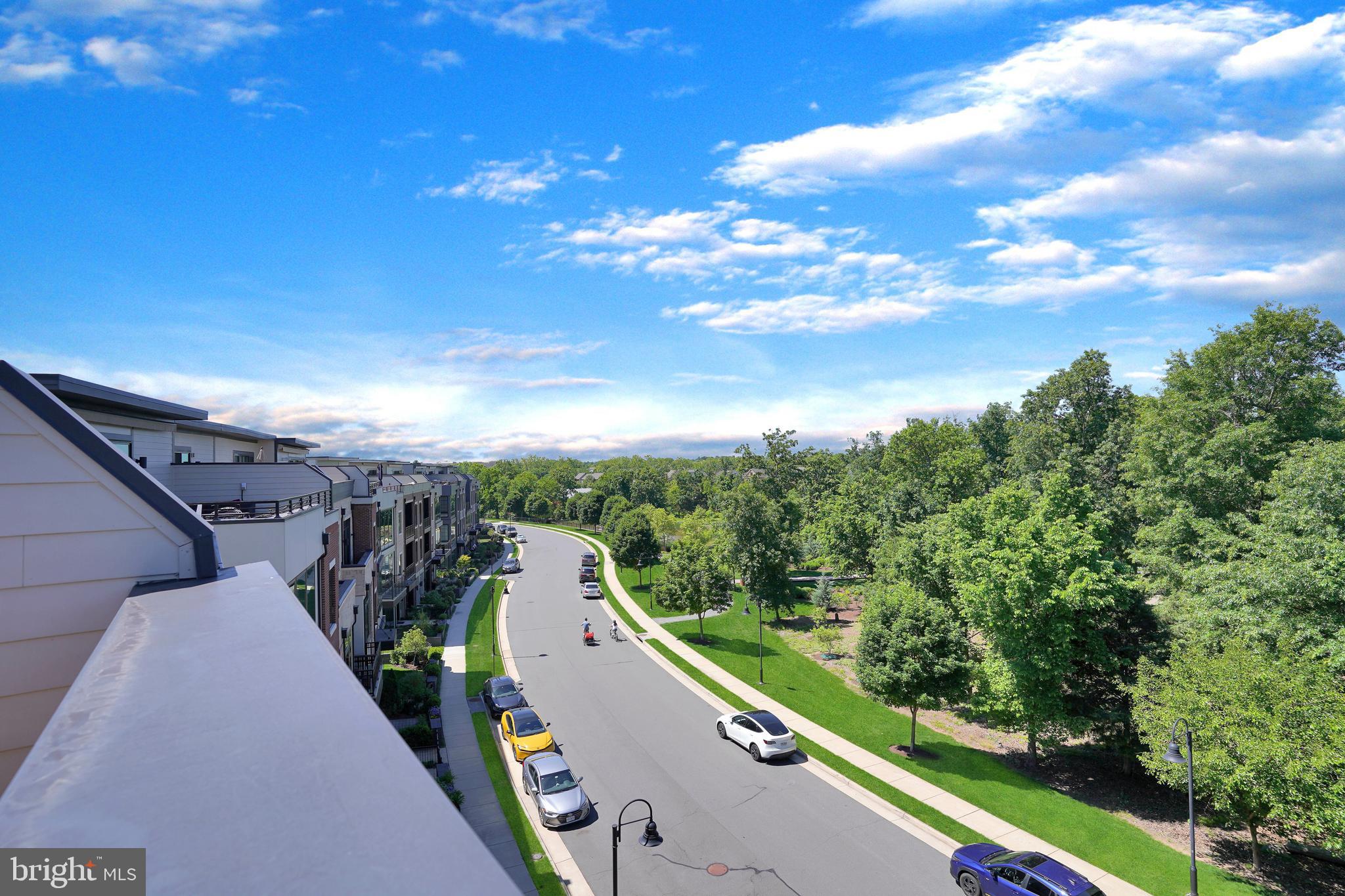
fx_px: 635
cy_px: 448
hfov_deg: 93.3
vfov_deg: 70.4
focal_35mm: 17
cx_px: 672
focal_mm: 17
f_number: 5
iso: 100
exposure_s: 1/800
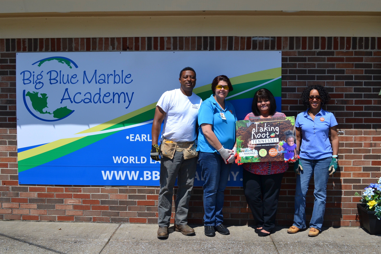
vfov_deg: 34.2
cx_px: 190
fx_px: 413
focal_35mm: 39
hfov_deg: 49.6
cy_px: 127
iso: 100
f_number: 9
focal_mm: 26
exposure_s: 1/320
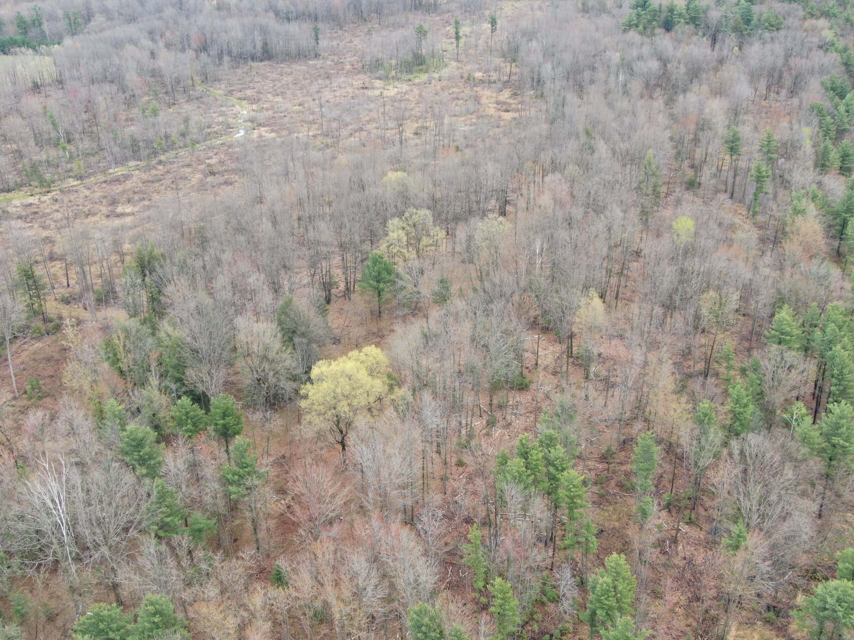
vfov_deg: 37.7
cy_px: 320
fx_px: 937
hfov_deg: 49.0
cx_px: 427
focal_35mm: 38
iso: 100
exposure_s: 1/100
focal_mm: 6.48
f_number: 3.4
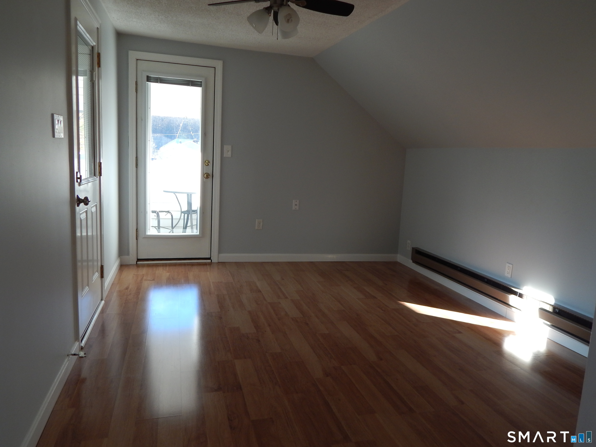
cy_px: 224
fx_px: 430
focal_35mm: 25
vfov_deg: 54.9
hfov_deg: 69.4
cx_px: 298
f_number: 3.1
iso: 125
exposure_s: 1/50
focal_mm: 4.5
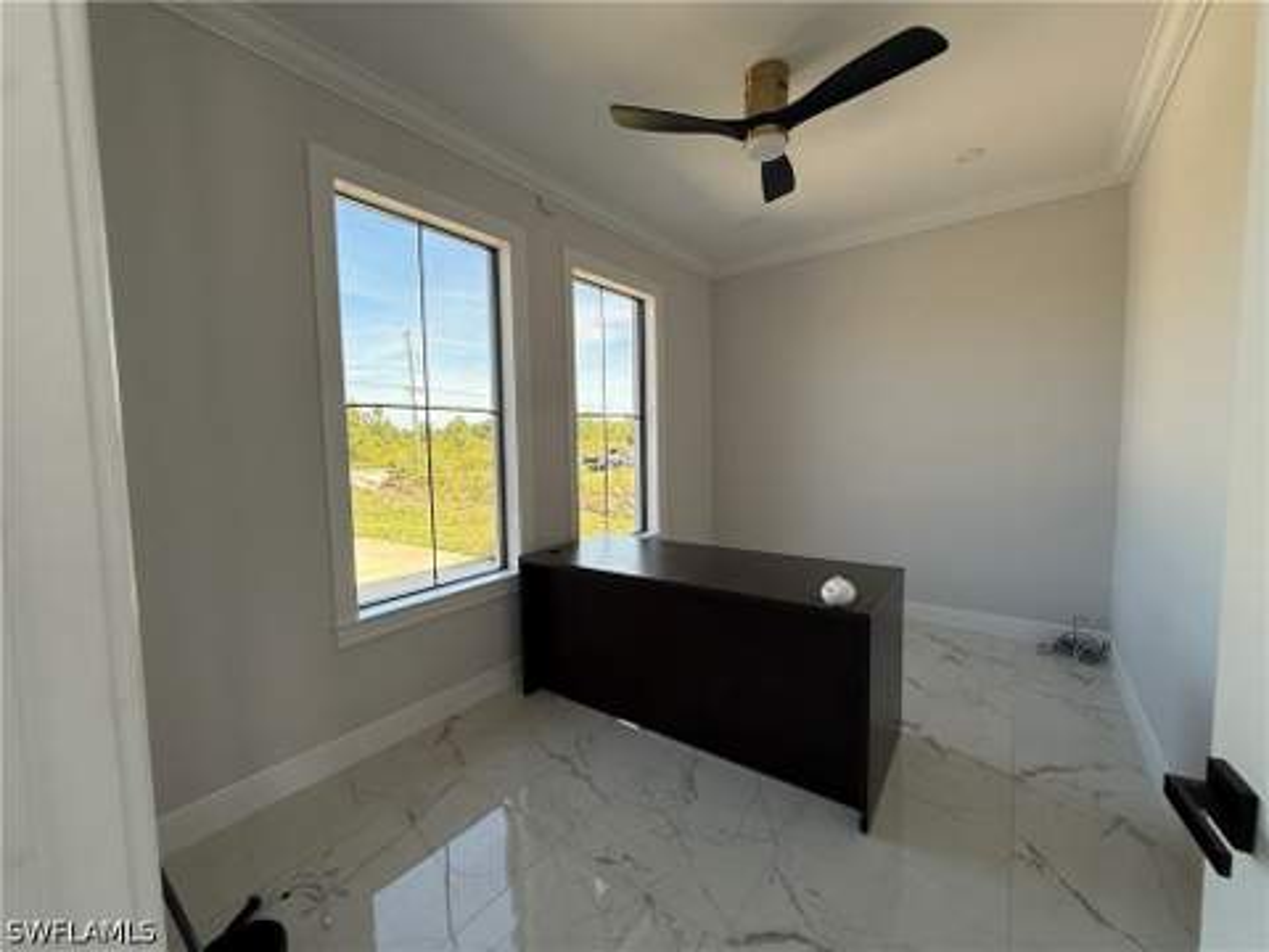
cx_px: 634
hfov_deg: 102.1
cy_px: 476
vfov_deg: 85.7
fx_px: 513
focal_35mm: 14
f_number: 2.2
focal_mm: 2.22
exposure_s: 1/99
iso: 50
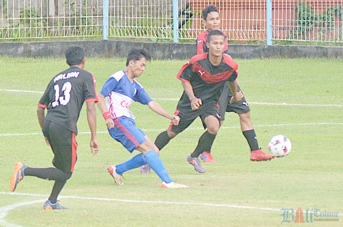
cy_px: 114
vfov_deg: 4.5
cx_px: 170
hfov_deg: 6.7
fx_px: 2910
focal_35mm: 306
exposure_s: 1/1250
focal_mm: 200
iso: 800
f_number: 4
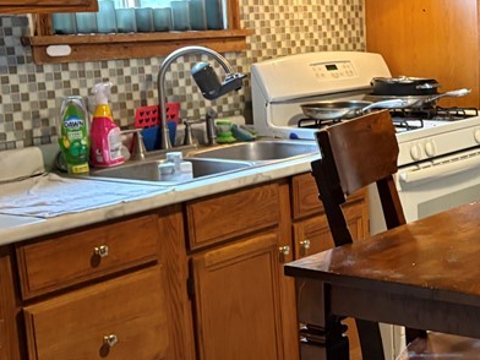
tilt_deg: -10.4
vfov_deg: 21.6
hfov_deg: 25.6
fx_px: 943
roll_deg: -1.5
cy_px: 174
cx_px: 577
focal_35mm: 68
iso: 500
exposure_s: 1/60
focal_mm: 5.96
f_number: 1.6
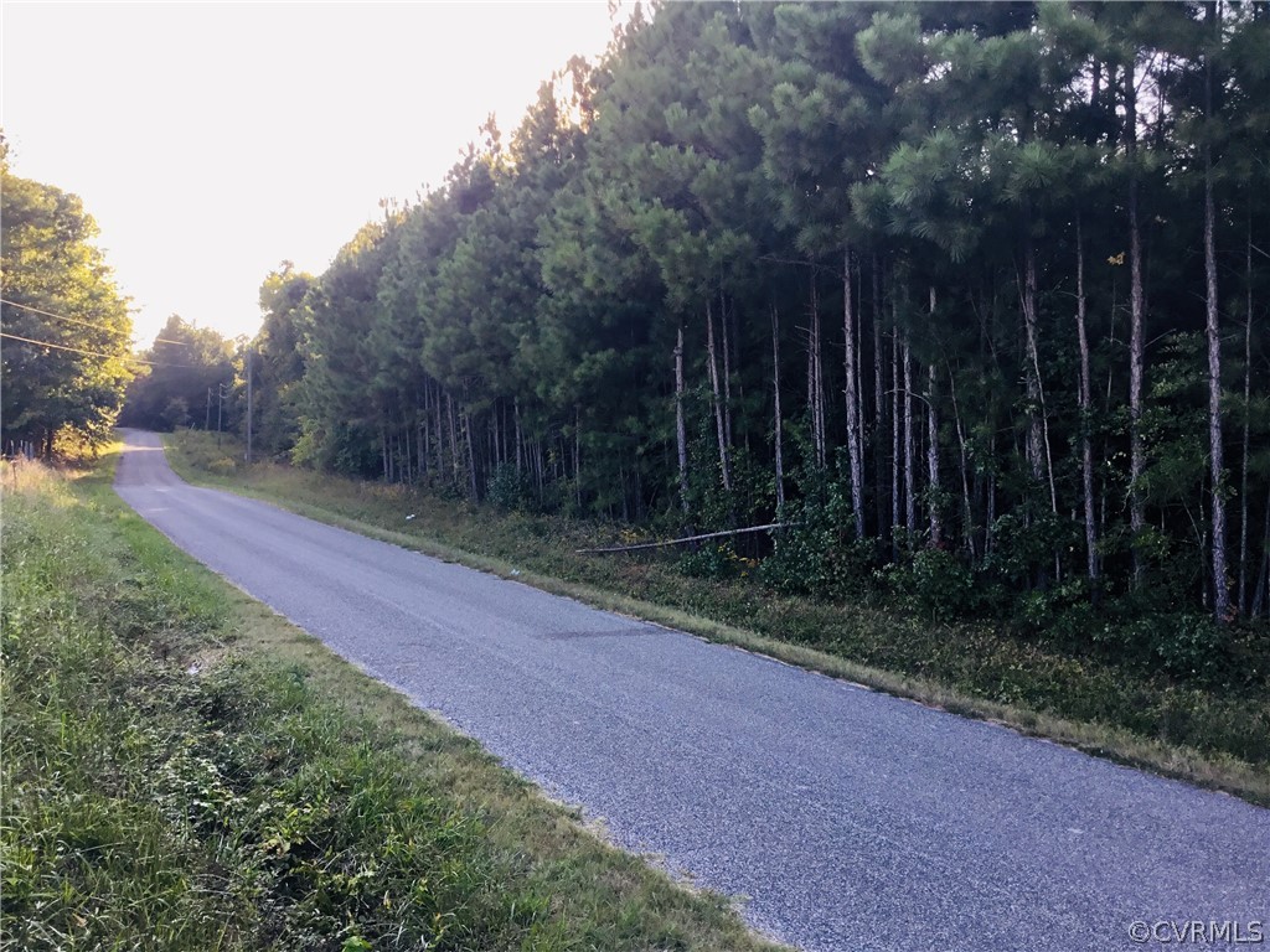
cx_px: 635
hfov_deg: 58.4
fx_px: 1137
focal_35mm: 31
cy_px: 476
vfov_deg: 45.4
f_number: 2.4
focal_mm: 3.3
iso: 25
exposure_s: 1/144
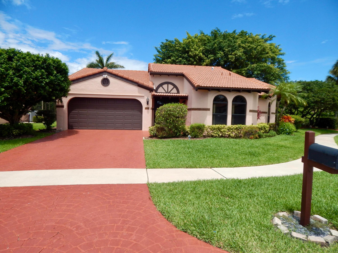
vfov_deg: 61.1
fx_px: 215
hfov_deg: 76.4
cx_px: 169
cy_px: 126
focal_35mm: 22
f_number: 6
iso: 125
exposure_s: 1/640
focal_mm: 4
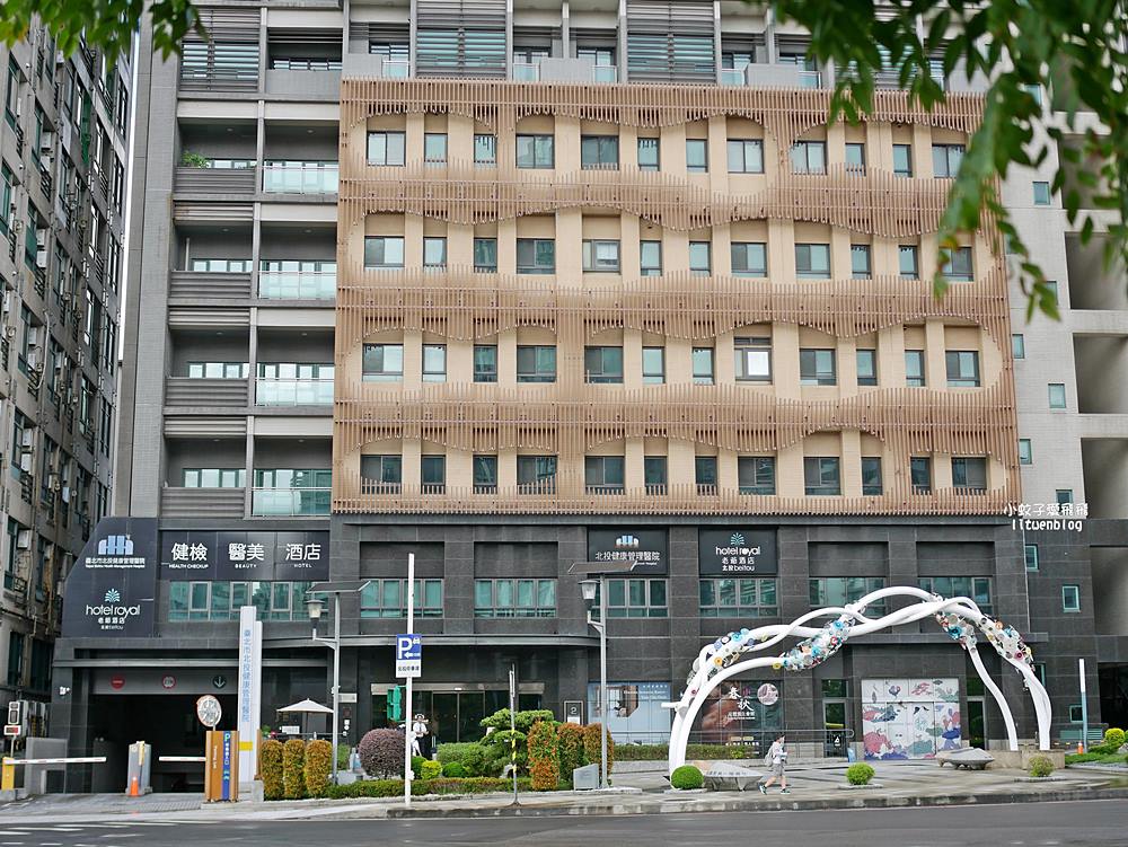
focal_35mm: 50
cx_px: 564
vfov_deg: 29.1
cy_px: 424
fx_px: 1630
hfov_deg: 38.2
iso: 200
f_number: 2.5
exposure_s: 1/640
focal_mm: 25
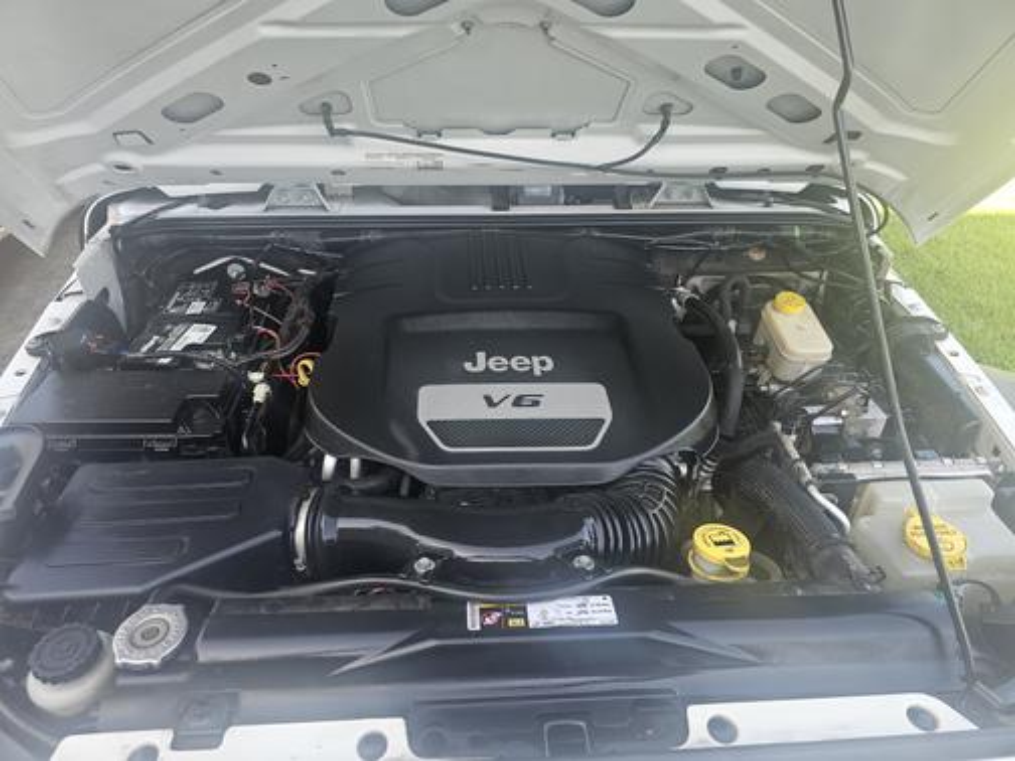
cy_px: 380
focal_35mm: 23
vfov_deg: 58.9
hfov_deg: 73.9
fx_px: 674
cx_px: 508
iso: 64
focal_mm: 6.3
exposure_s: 1/180
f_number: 1.7
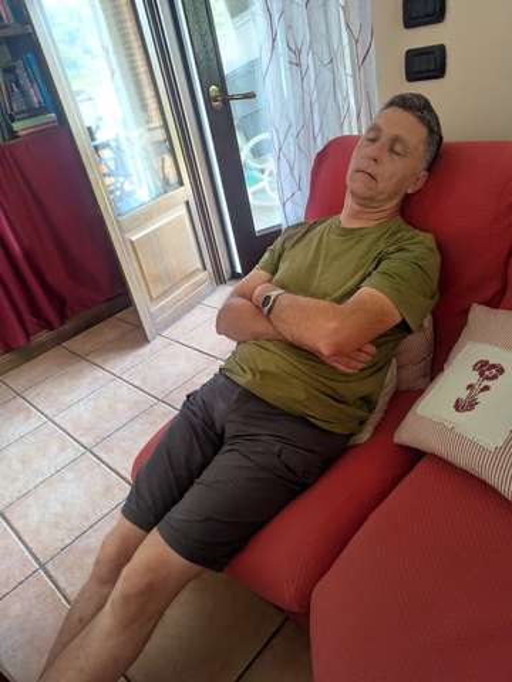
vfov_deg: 71.6
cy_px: 341
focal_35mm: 24
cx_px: 256
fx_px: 473
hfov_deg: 56.8
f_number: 1.85
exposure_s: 1/100
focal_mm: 6.81
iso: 596
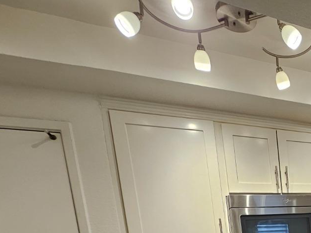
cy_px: 277
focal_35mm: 31
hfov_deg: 45.1
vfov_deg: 35.9
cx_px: 337
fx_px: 279
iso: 125
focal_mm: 1.74
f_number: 2.2
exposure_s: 1/60
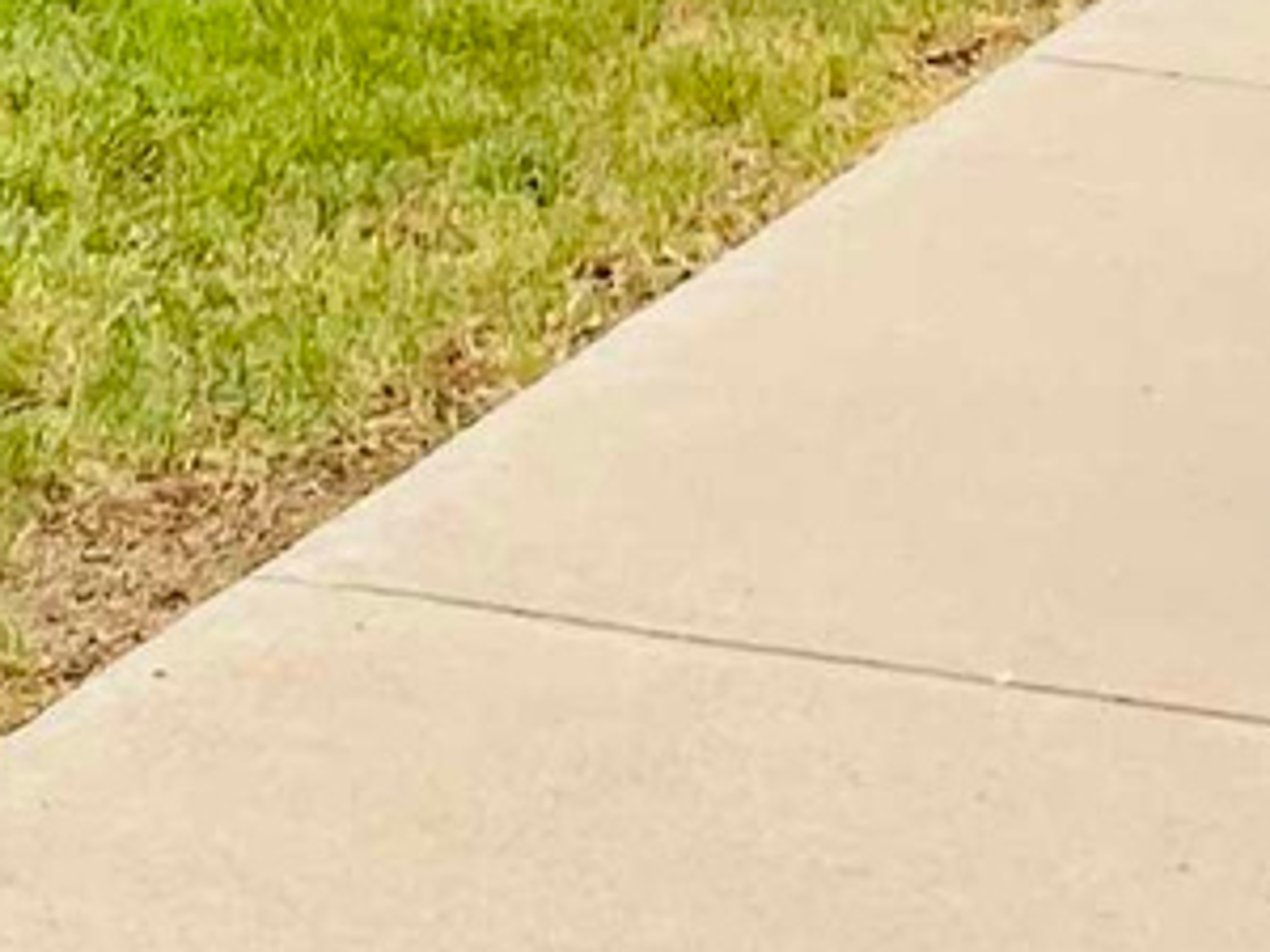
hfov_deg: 10.0
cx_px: 826
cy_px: -901
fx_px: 7264
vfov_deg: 7.2
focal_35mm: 198
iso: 16
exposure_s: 1/125
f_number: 1.8
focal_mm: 3
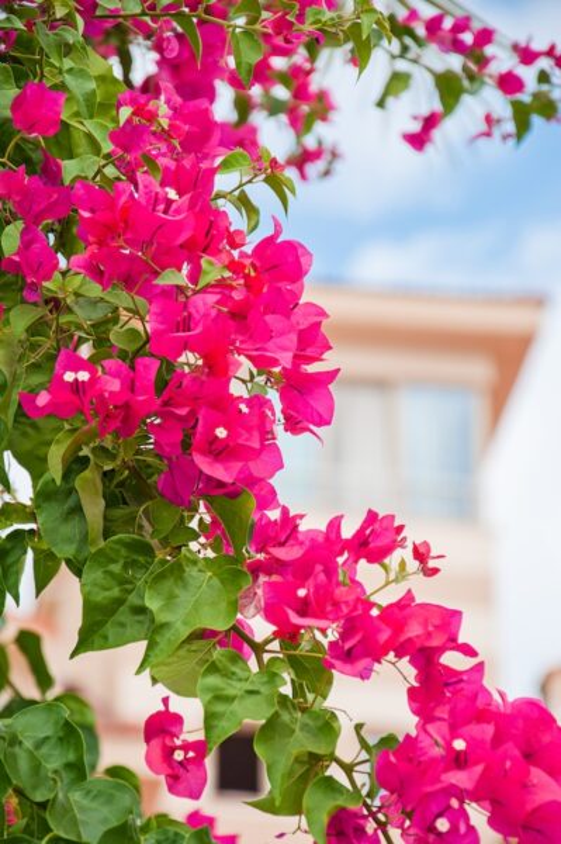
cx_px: 280
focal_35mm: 158
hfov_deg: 8.7
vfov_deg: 13.1
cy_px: 422
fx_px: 3688
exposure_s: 1/500
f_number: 5.6
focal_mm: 105
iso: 200
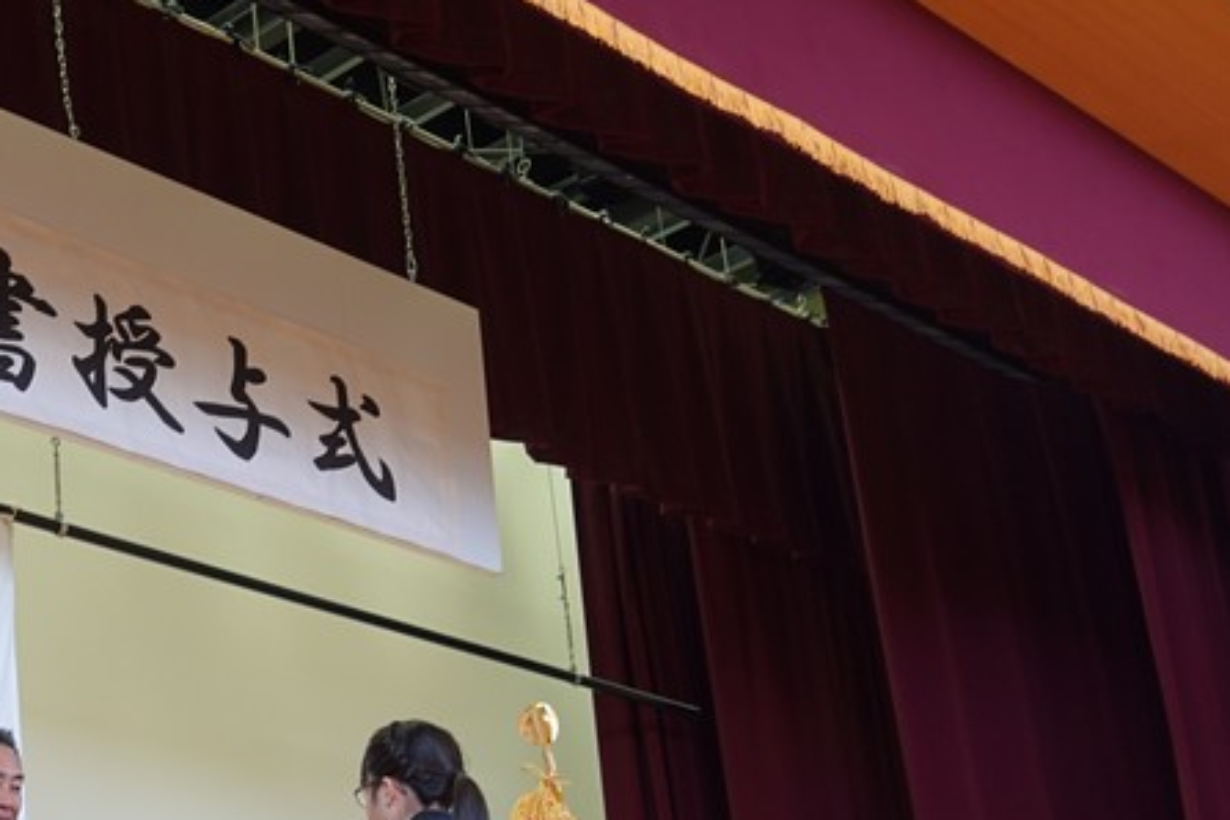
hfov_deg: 27.1
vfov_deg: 19.0
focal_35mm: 71
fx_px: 2426
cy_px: 671
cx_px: 55
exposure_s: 1/40
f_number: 2.8
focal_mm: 12.15
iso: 160
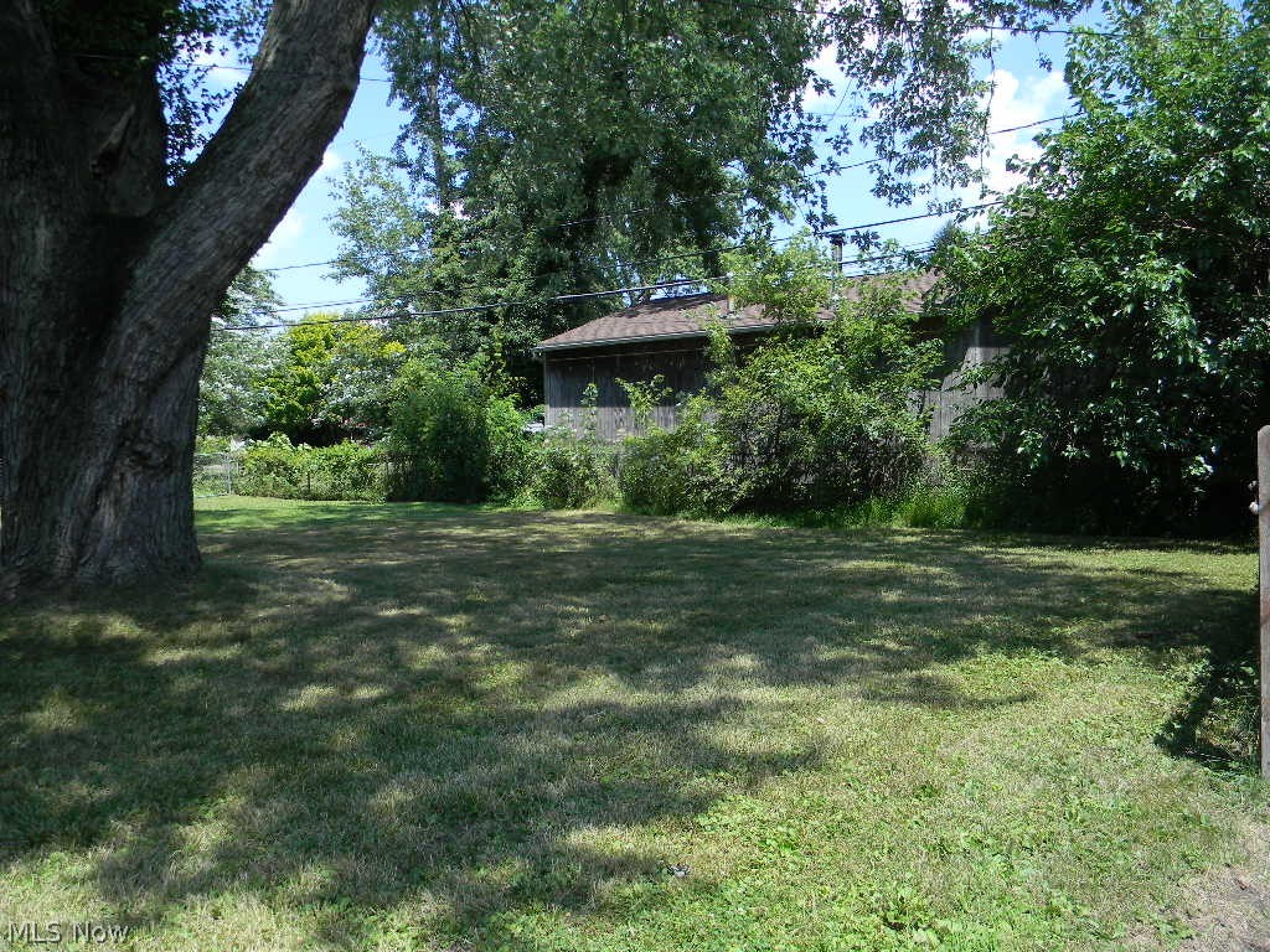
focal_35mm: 28
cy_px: 476
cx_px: 635
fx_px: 1027
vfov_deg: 49.7
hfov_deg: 63.4
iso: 80
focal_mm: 5
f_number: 3.5
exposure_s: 1/385
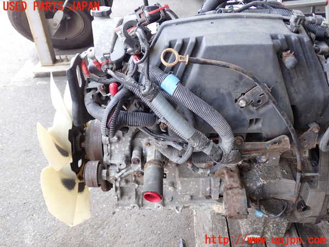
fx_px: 361
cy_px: 124
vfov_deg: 37.7
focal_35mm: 38
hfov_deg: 49.0
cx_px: 164
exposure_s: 1/80
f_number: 2.7
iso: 125
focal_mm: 6.83
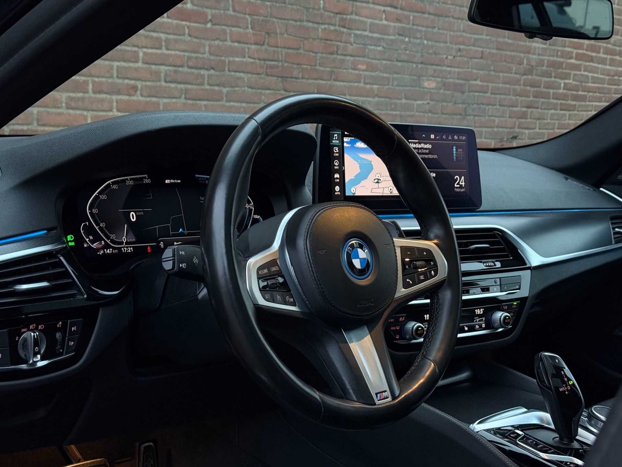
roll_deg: -4.4
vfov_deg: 30.3
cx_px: 311
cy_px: 234
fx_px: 862
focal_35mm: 48
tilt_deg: -10.1
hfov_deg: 39.7
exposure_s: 1/59
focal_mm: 6.76
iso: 160
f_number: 1.78
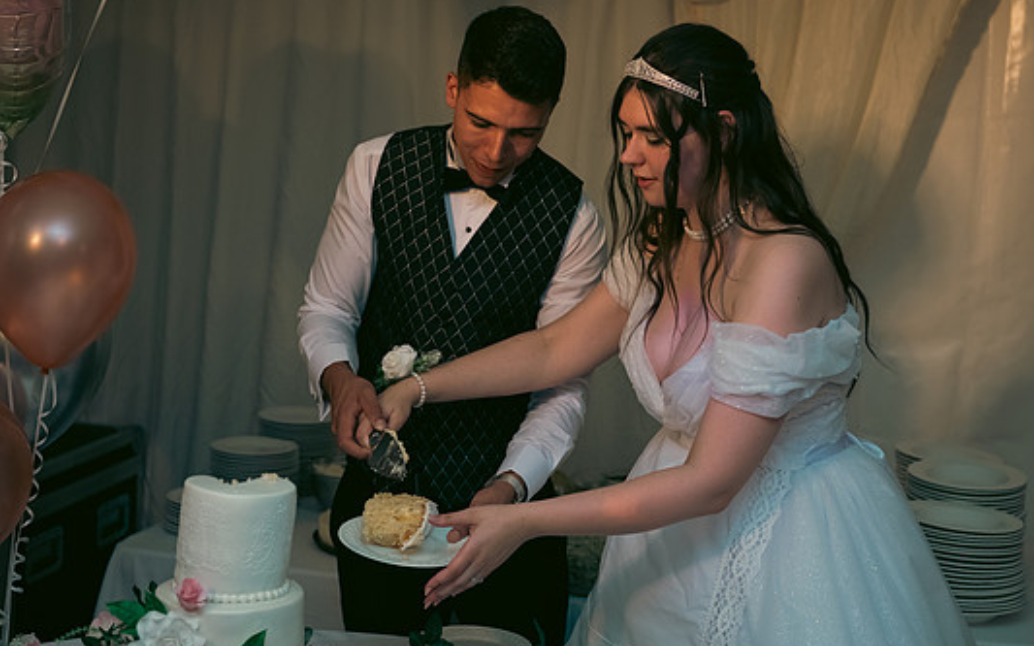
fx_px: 1719
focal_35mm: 61
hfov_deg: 33.5
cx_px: 530
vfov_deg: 21.3
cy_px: 300
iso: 800
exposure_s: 1/160
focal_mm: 55
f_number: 3.5
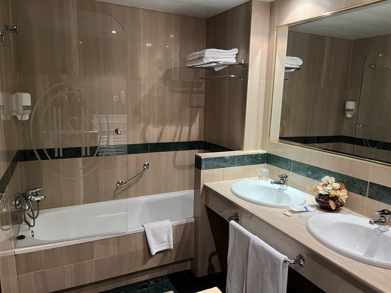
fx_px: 294
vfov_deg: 53.1
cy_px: 146
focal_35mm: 26
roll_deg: -1.5
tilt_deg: -10.2
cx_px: 196
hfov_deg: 67.3
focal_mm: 5.1
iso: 250
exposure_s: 1/50
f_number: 1.6
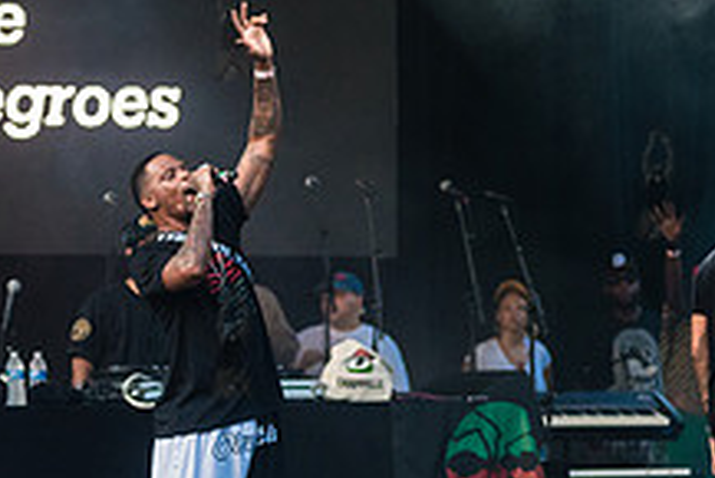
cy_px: 341
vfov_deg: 2.7
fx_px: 9957
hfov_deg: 4.1
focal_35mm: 501
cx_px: 231
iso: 2000
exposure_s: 1/500
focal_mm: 185
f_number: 4
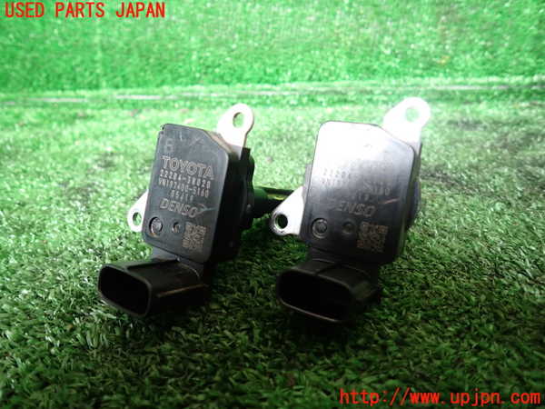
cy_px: 204
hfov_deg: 69.4
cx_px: 272
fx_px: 394
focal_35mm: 25
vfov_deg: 54.9
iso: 200
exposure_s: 1/30
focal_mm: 4.5
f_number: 2
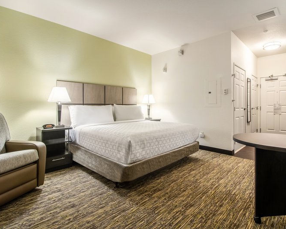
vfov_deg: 77.0
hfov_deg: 89.3
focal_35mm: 17
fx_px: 144
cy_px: 114
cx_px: 157
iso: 400
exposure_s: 1/8
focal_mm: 10
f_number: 9
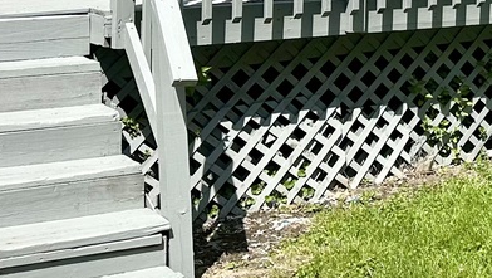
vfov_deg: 12.4
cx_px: 665
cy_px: -33
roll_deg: +0.6
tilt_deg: -3.1
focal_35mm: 96
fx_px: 1253
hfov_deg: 20.1
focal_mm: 6.86
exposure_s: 1/6211
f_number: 1.78
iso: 80
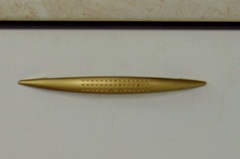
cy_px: 414
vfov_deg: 3.1
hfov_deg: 4.7
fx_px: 2884
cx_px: -270
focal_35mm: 433
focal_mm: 50
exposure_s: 1/160
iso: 160
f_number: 1.8
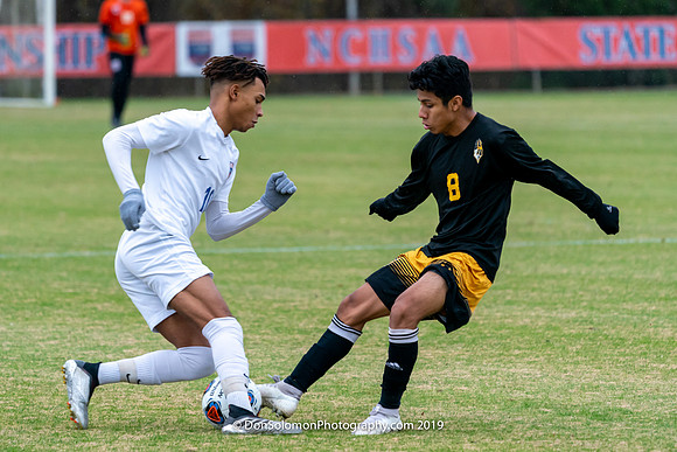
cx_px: 331
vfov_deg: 3.7
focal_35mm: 372
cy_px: 177
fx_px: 6993
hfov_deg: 5.5
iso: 2500
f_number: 5.6
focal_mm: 306
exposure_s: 1/800
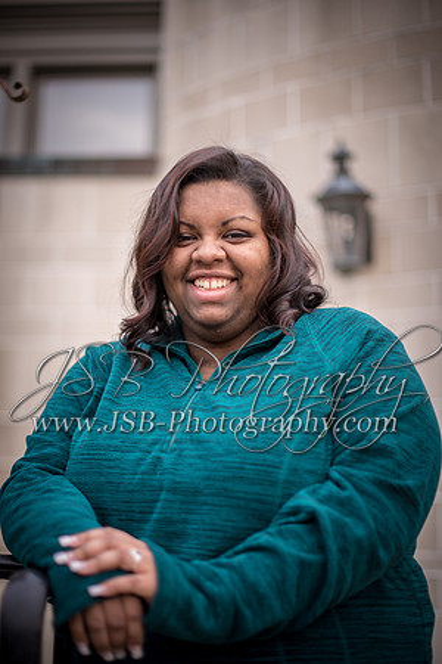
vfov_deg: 39.6
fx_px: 921
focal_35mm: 50
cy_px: 332
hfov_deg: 27.0
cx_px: 221
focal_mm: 50
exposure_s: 1/125
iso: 200
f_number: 1.4
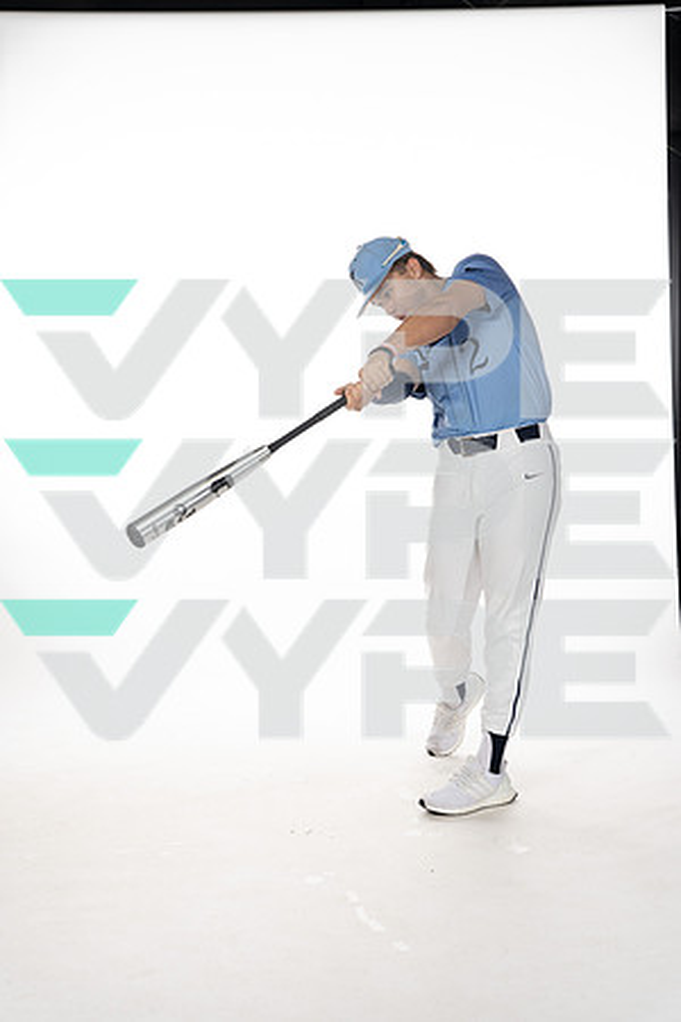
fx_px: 1419
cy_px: 511
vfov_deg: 39.6
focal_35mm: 50
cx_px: 340
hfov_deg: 27.0
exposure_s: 1/250
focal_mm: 50
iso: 400
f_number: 6.3
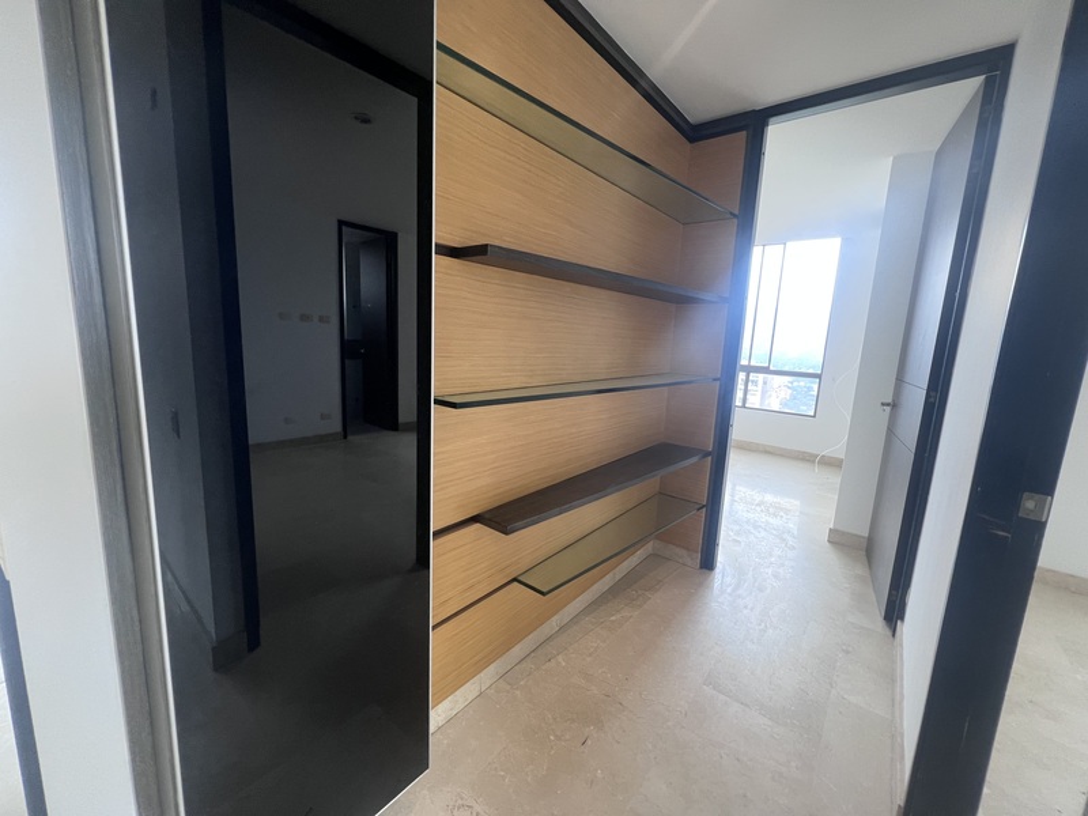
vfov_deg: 89.9
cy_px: 408
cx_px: 544
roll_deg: -2.4
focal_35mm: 13
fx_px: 409
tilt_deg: -10.9
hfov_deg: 106.2
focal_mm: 1.57
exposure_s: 1/99
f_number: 1.8
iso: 160
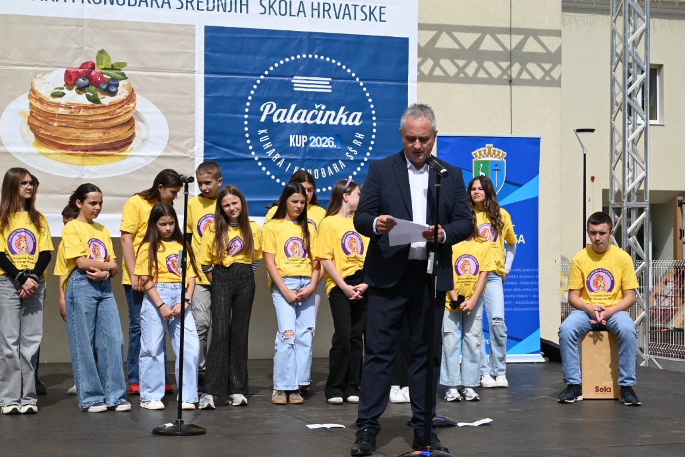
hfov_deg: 28.8
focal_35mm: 70
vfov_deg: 19.5
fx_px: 1333
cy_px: 228
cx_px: 342
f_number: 13
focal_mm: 70
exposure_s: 1/200
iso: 100
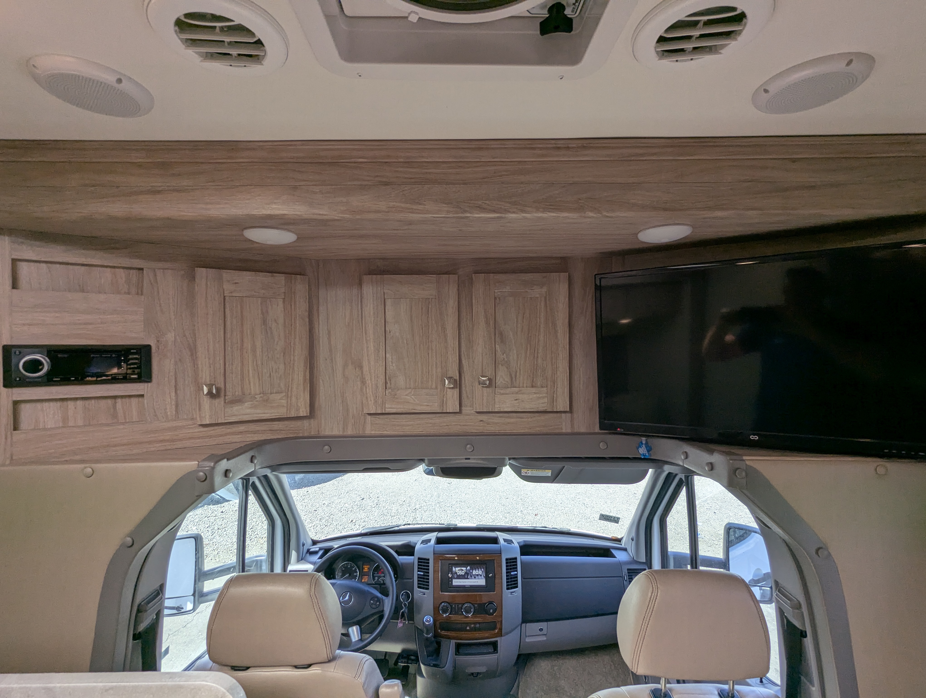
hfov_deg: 94.4
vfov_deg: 78.2
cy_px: 349
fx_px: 429
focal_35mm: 16
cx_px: 463
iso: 45
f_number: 2.2
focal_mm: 2.35
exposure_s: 1/353
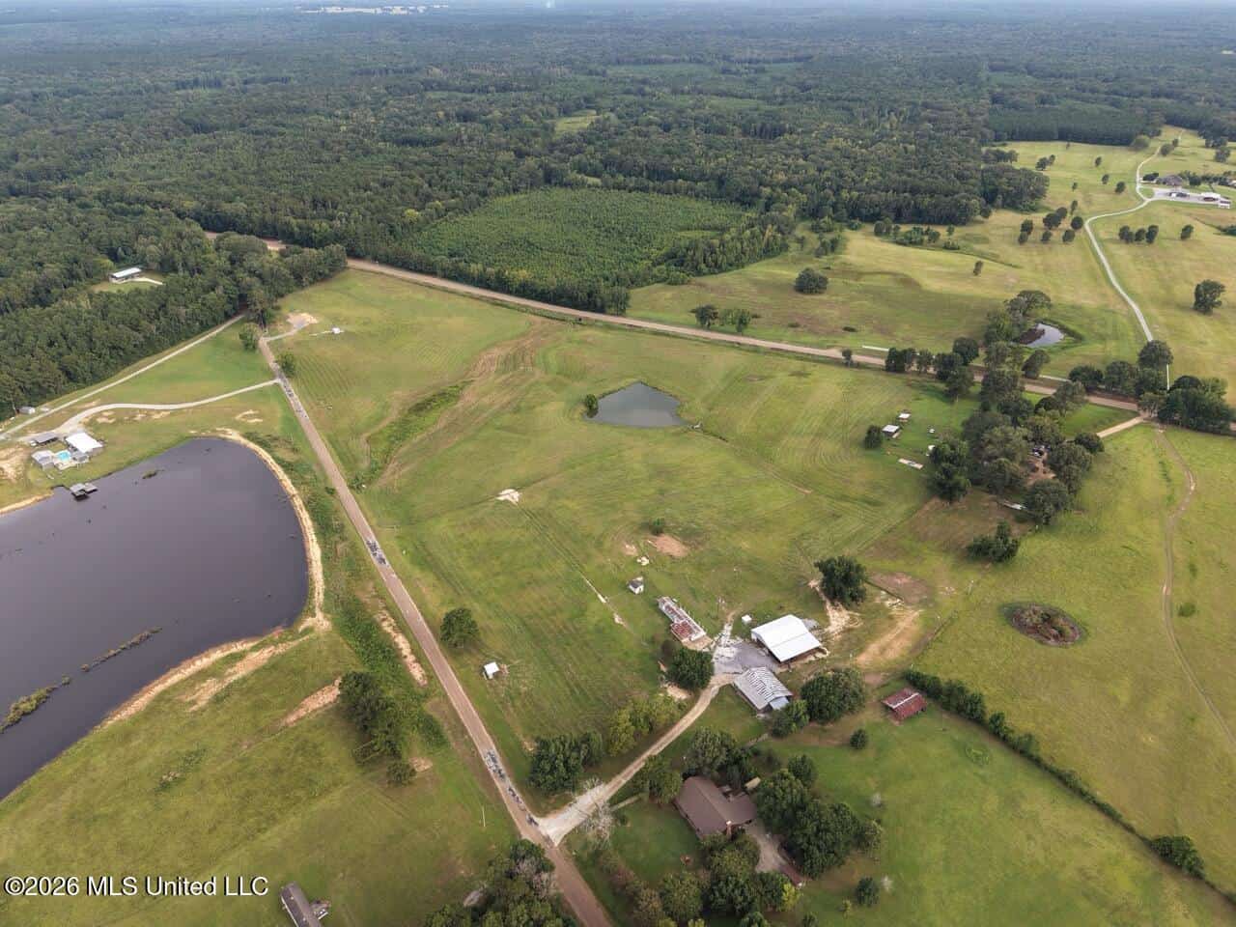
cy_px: 464
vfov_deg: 56.8
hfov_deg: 71.6
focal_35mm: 24
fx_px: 857
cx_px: 618
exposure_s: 1/500
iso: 120
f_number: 1.8
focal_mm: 8.67
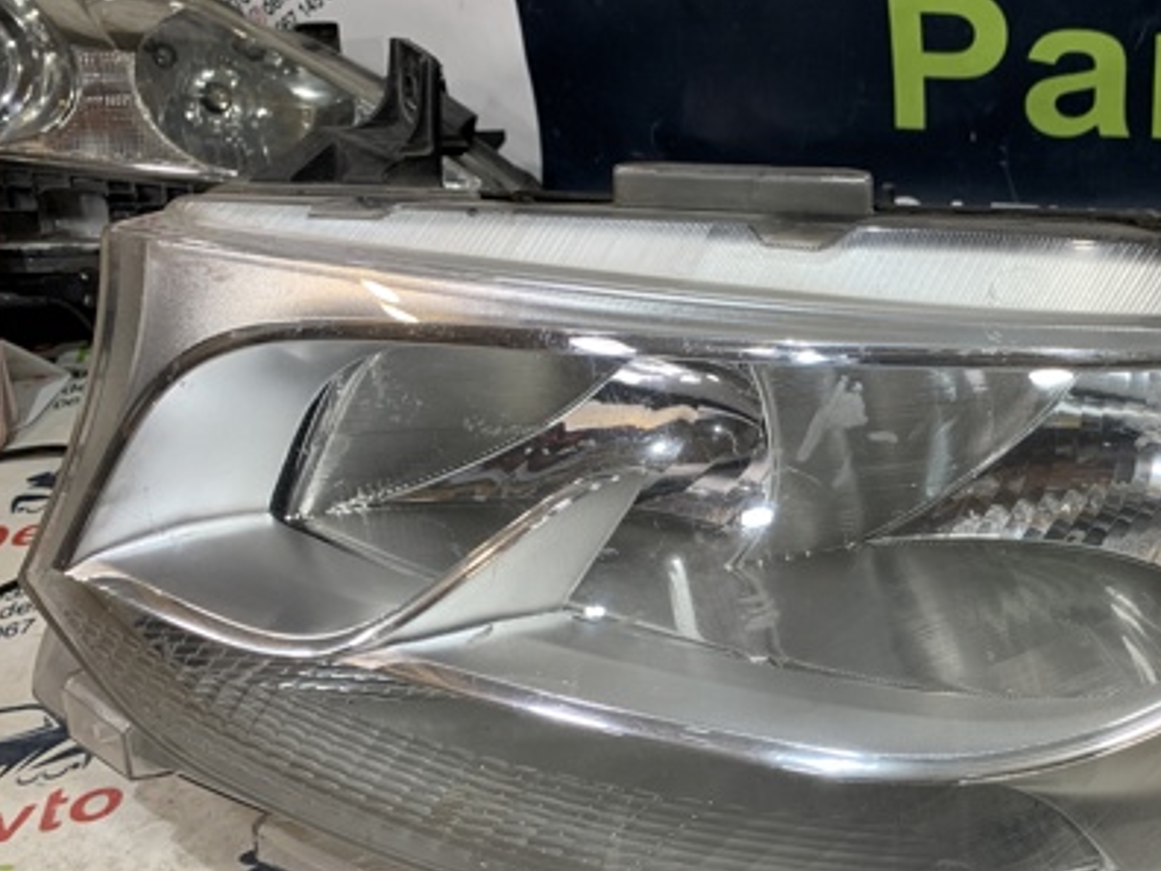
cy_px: 547
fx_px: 1409
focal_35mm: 42
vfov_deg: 34.2
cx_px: 912
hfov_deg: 42.9
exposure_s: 1/100
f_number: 1.8
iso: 80
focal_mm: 4.25
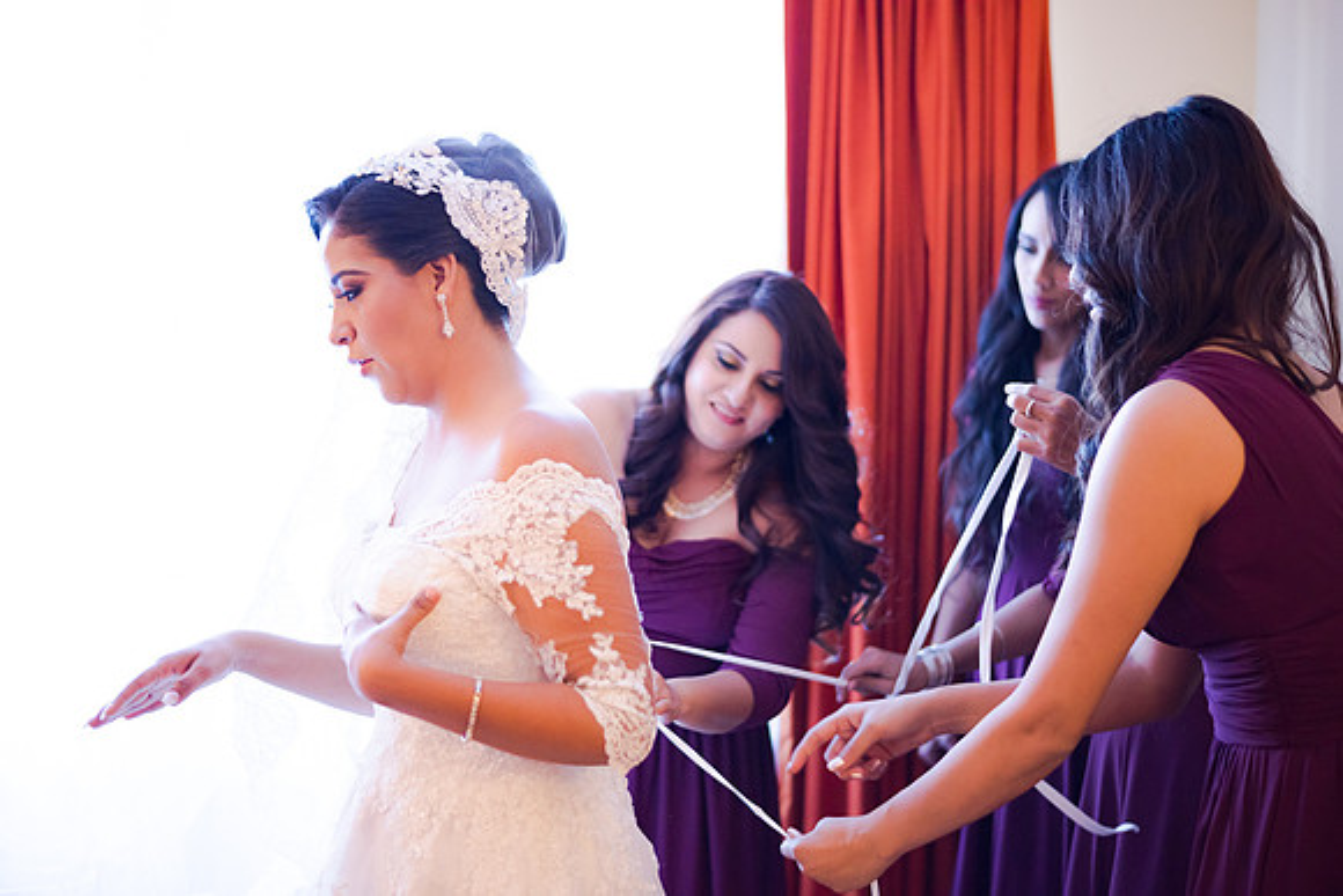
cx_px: 672
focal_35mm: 50
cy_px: 448
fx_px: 1866
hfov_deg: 39.6
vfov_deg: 27.0
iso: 1600
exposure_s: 1/320
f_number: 1.8
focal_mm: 50
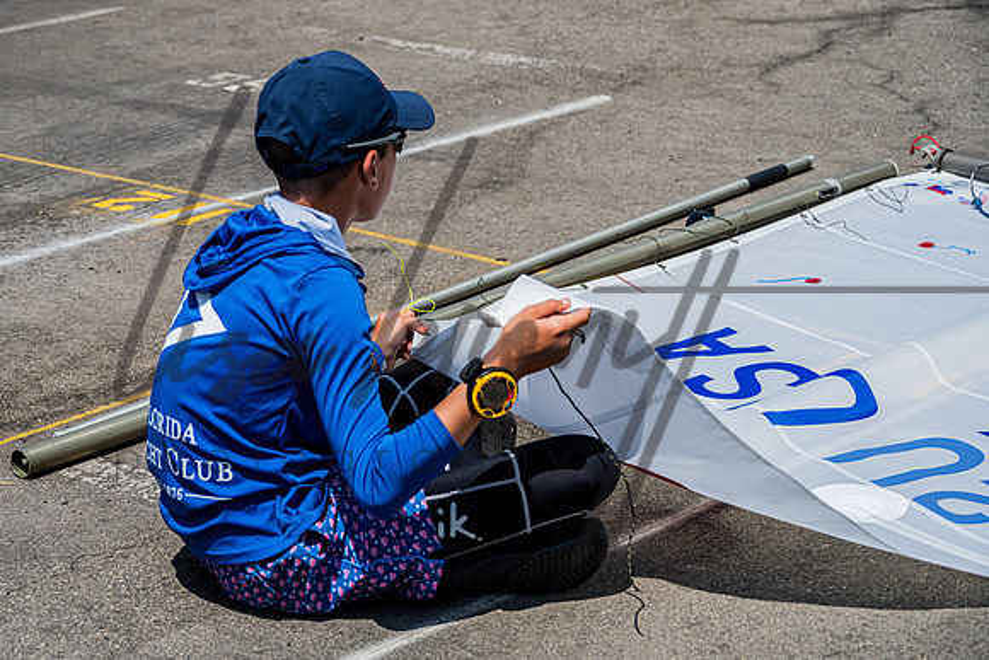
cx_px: 409
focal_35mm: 99
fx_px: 2707
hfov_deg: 20.7
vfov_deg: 13.9
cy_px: 329
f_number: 6
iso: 1000
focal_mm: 84
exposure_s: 1/8000
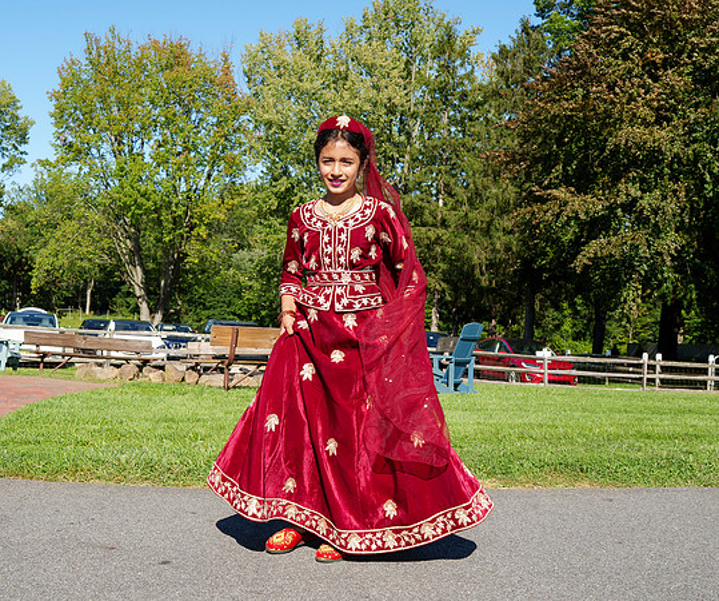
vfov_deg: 36.0
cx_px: 273
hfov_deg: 42.2
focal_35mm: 43
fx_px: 925
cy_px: 303
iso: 100
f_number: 6.3
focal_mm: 35
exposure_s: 1/200
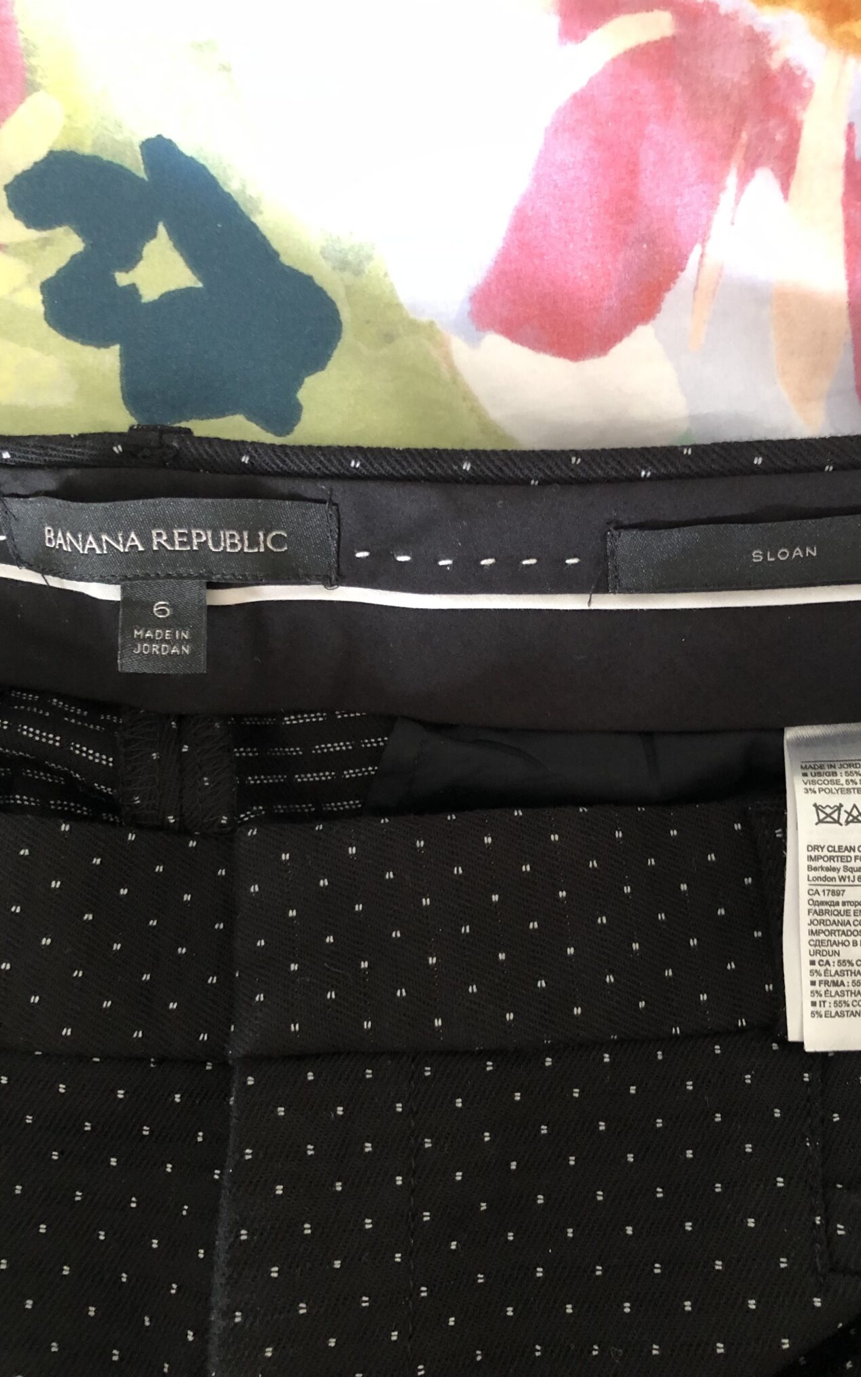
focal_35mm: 30
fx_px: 1126
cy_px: 685
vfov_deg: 62.9
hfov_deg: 41.7
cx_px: 511
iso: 80
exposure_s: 1/7
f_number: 1.8
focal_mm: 4
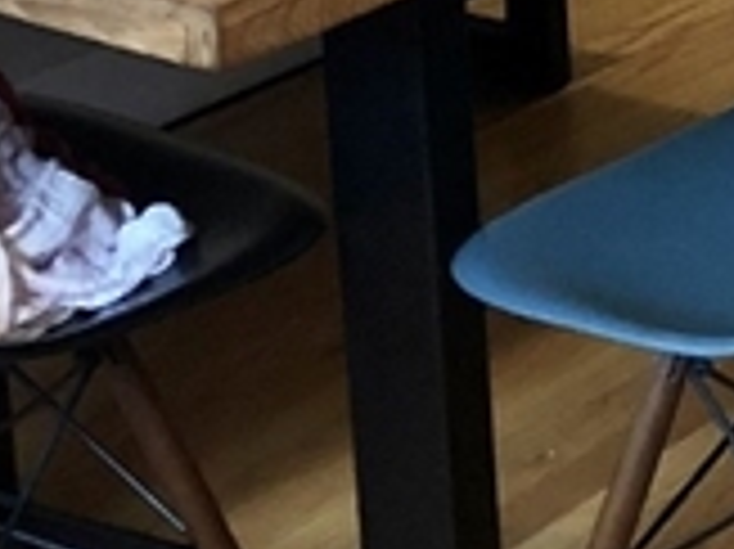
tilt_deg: -11.4
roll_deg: +0.1
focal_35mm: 176
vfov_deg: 8.0
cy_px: -576
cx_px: 1418
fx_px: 3729
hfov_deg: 10.4
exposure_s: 1/15
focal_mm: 3.99
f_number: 1.8
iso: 50
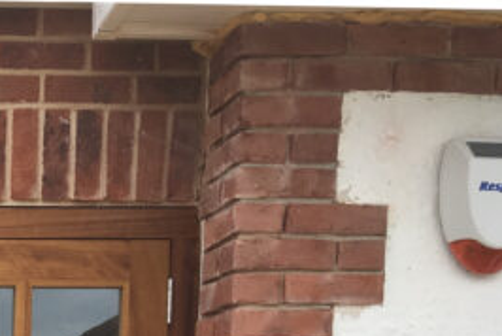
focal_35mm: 87
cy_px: 542
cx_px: -168
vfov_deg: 14.4
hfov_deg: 21.0
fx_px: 1214
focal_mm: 4.2
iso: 25
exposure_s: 1/549
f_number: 2.2
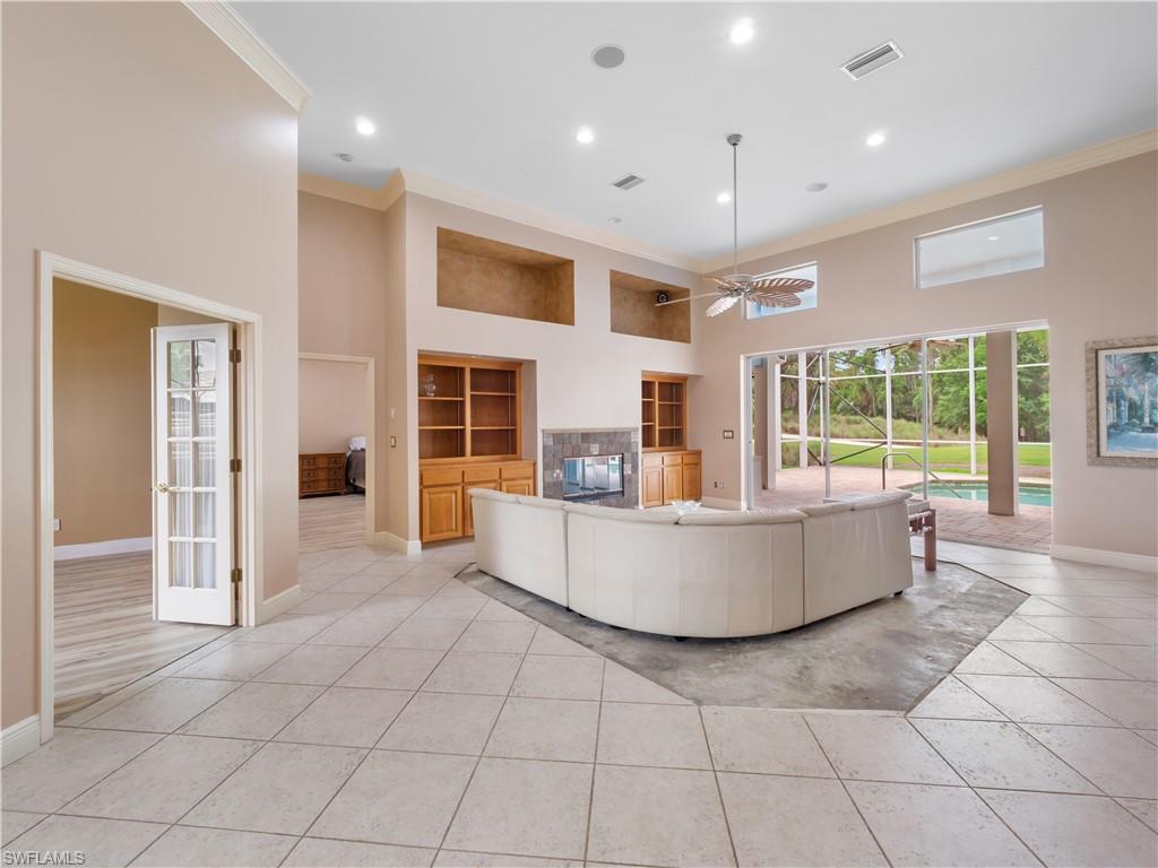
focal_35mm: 14
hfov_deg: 102.1
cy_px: 434
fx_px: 468
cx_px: 579
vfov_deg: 85.7
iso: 200
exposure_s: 1/6
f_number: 7.1
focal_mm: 7
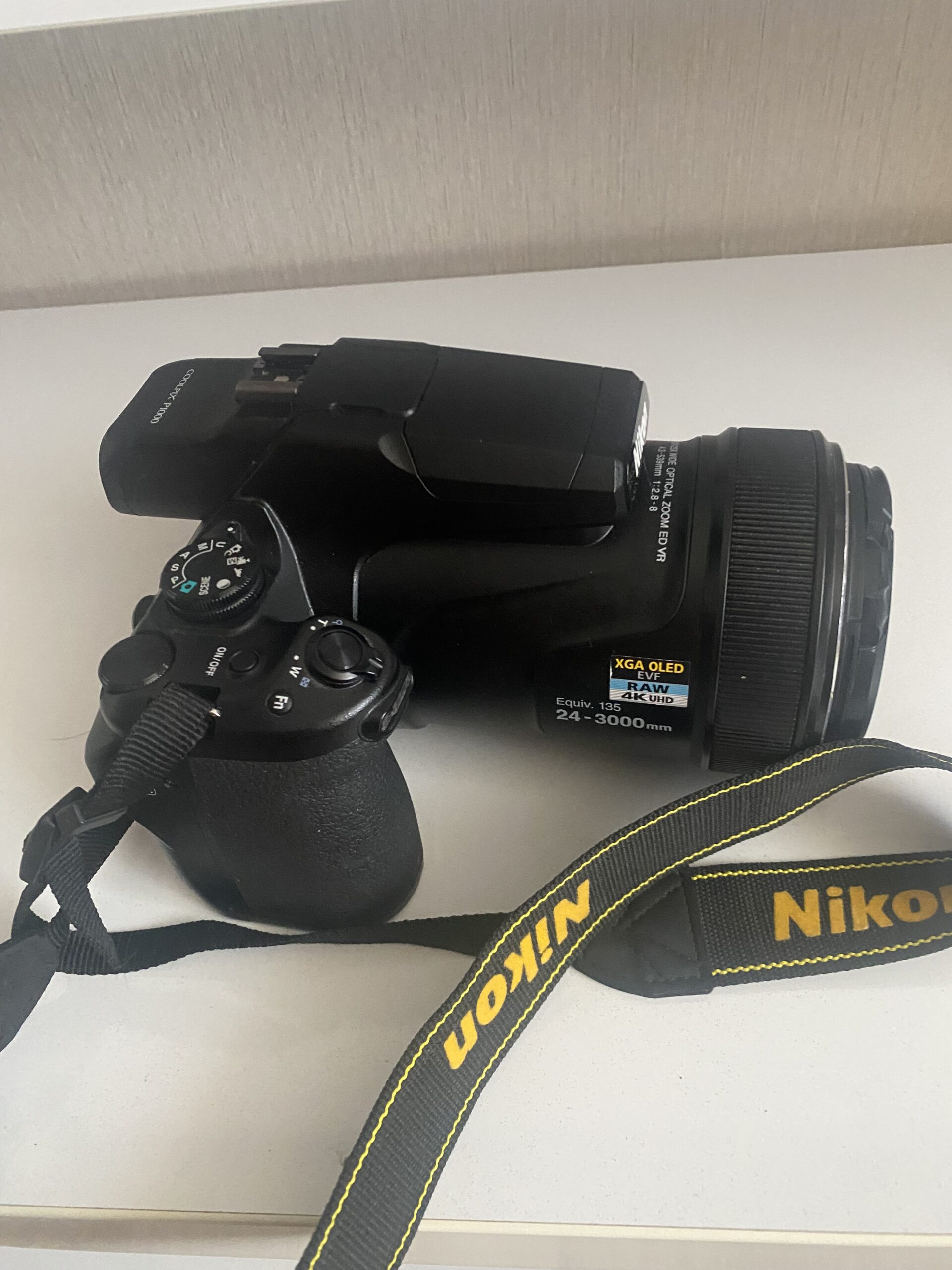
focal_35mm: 26
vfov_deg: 67.3
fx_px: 953
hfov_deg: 53.1
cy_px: 635
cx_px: 476
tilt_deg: -45.9
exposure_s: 1/40
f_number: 1.8
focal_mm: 4.25
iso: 500
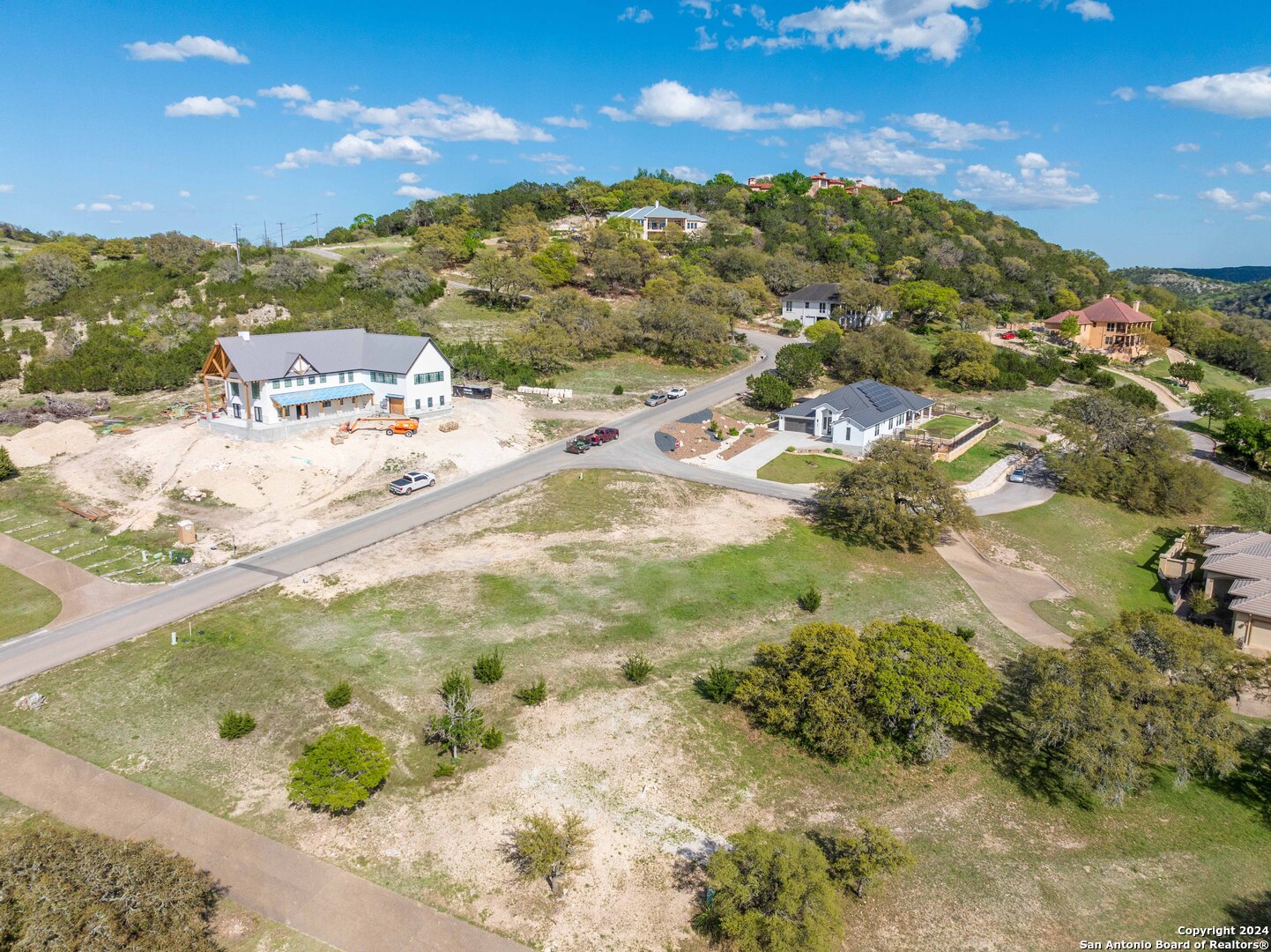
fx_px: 881
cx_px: 636
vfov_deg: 56.8
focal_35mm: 24
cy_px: 476
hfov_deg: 71.6
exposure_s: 1/3200
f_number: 2.8
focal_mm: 12.29
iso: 150
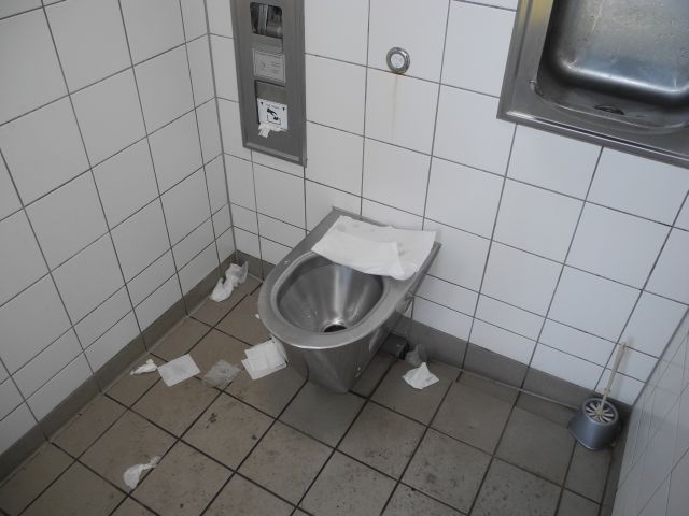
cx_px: 344
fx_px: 557
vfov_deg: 49.7
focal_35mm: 28
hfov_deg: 63.4
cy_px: 258
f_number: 2.8
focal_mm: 6
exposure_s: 1/68
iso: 100
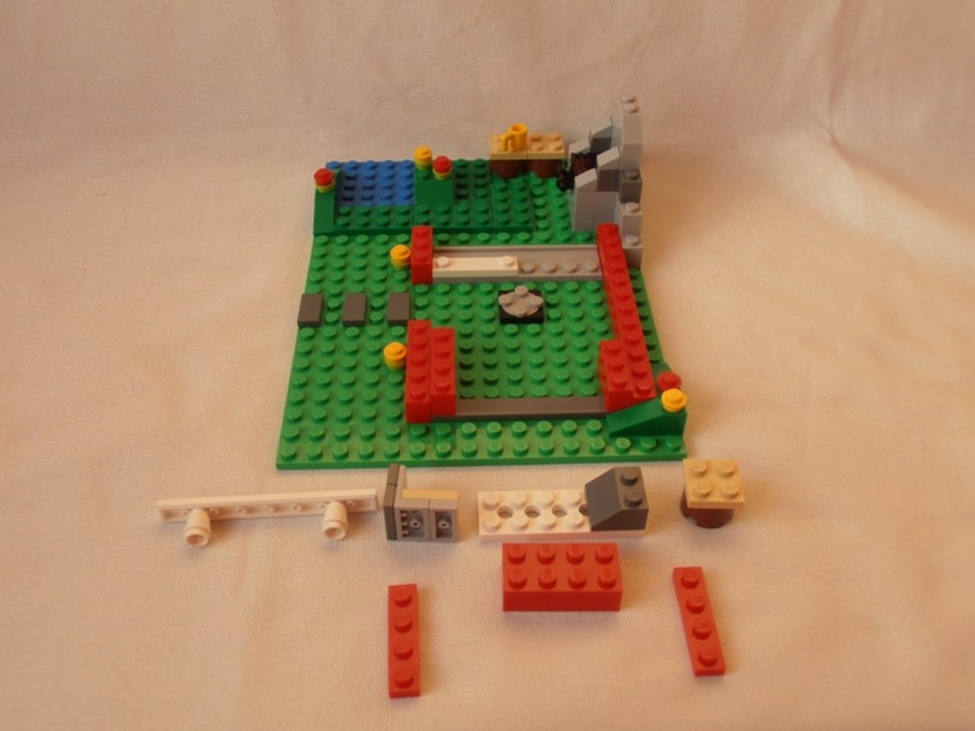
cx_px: 488
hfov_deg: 50.1
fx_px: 1042
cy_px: 366
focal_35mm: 37
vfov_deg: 38.7
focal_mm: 6.61
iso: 80
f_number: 3.9
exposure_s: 1/80
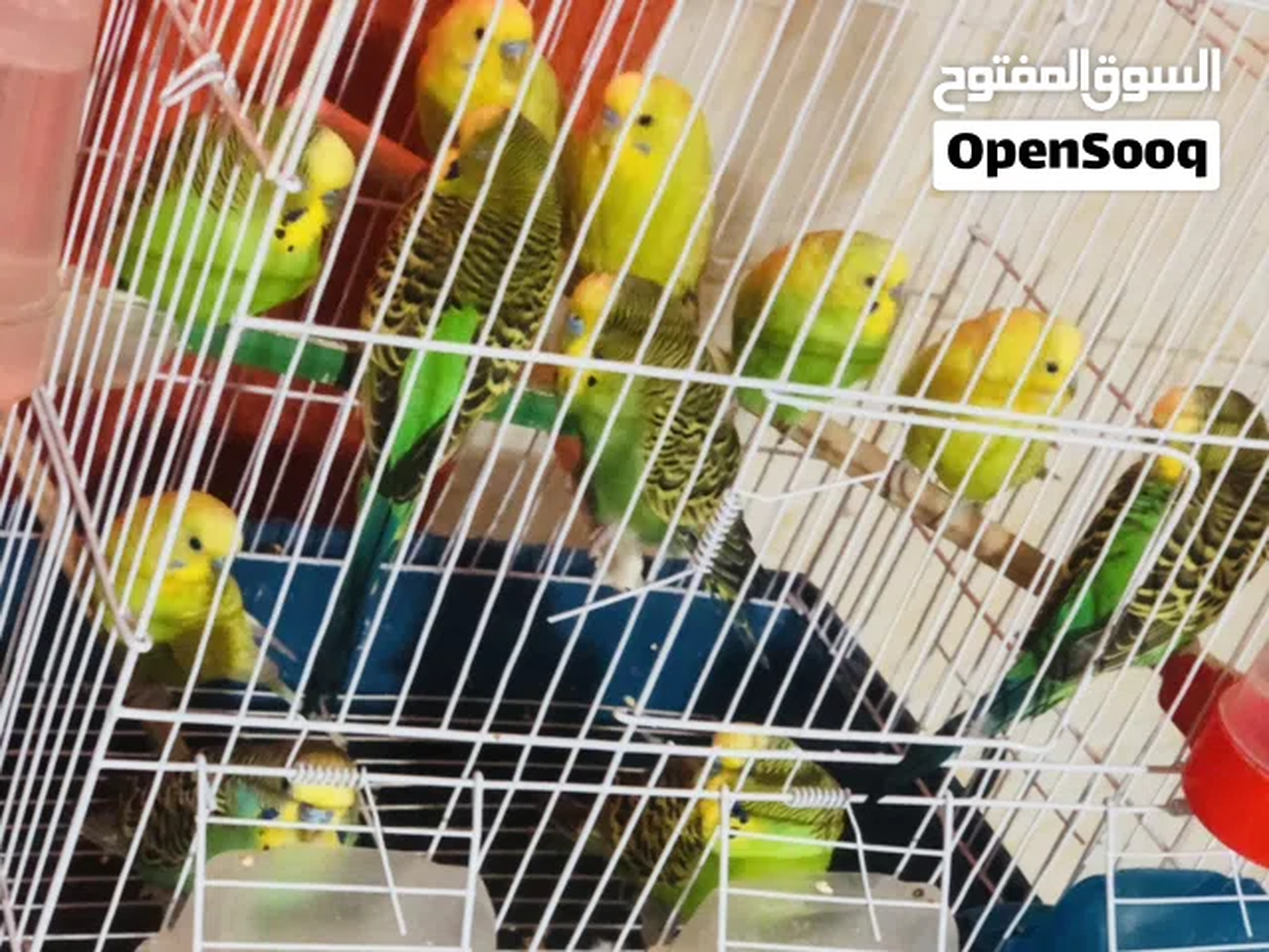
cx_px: 634
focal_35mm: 52
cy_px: 476
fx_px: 1906
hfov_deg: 36.8
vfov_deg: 28.0
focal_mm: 6
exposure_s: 1/8
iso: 250
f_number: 2.4
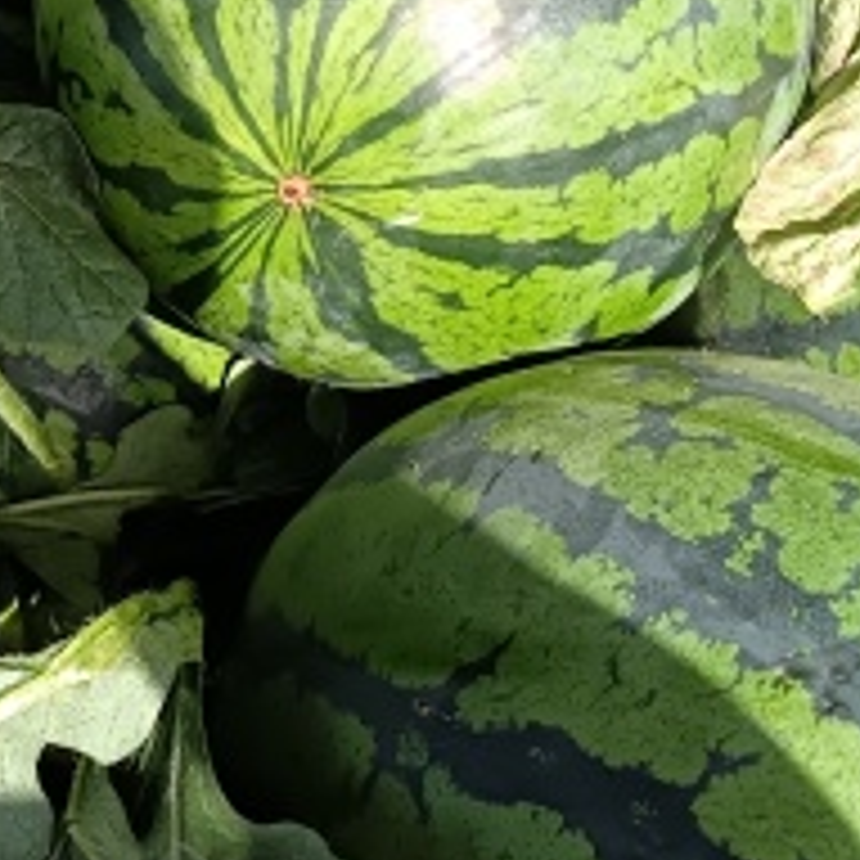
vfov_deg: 19.3
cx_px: 275
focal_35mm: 89
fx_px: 2502
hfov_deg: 19.4
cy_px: 194
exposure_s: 1/158
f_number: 1.75
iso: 100
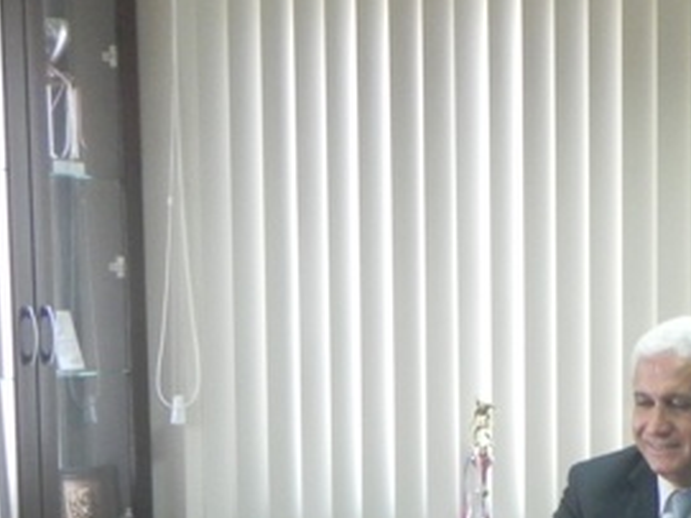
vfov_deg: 10.6
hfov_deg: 14.4
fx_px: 2714
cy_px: 699
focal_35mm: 136
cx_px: 607
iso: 400
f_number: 3.2
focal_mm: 8.2
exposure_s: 1/22.1
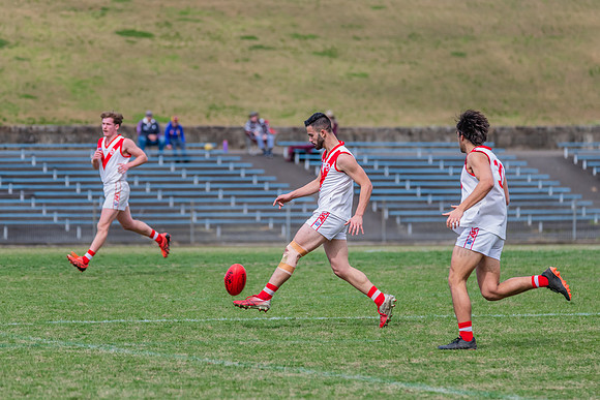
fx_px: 5775
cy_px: 193
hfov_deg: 5.9
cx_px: 296
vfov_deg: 4.0
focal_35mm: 346
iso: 800
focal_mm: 320
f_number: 6.3
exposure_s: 1/1600
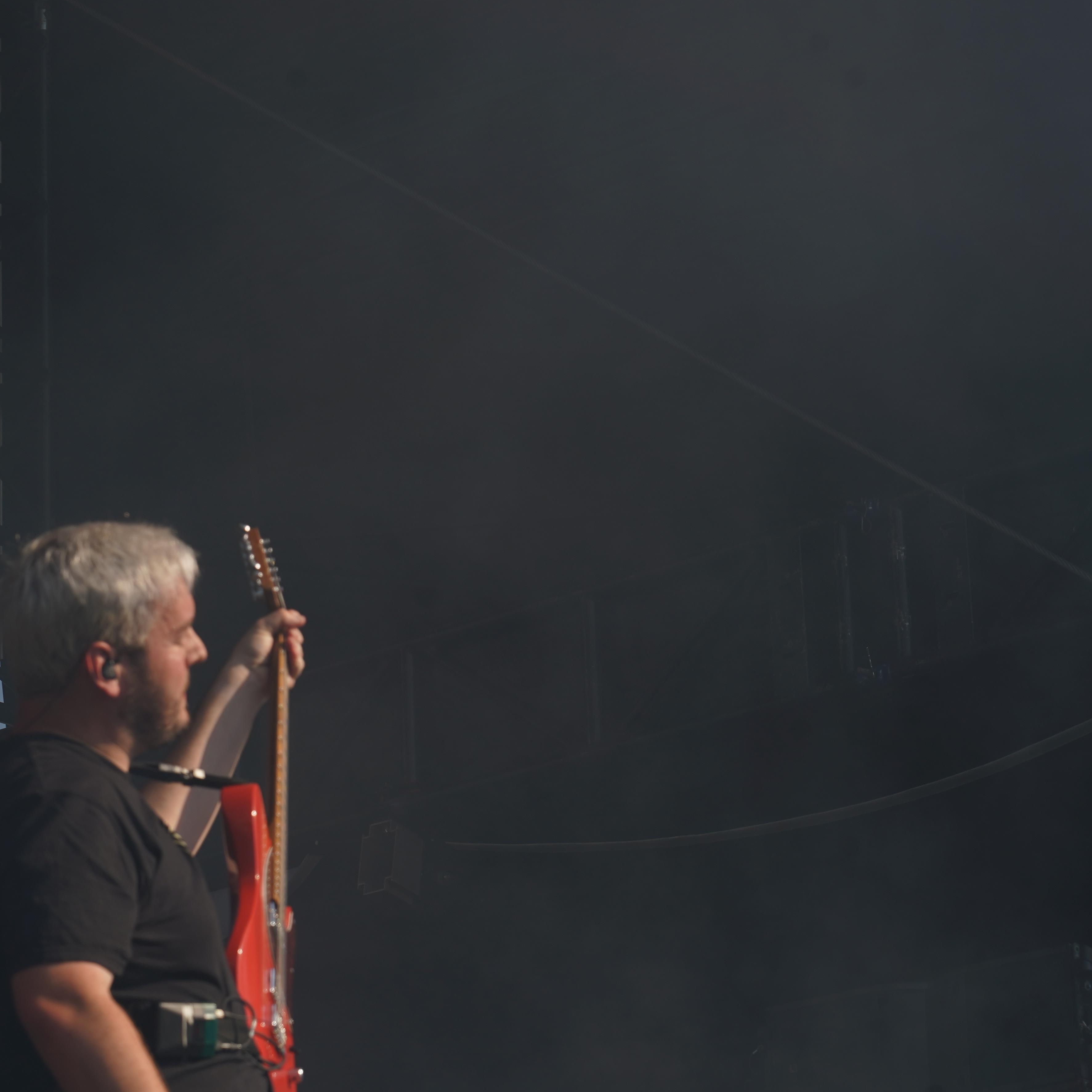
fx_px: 5389
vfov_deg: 11.6
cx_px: 525
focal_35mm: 151
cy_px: 614
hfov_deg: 11.6
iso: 100
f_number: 8
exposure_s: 1/500
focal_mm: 105
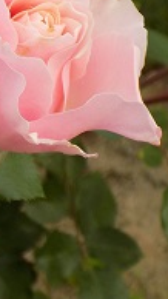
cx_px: -72
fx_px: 1260
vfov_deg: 13.5
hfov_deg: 7.5
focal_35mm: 159
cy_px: 55
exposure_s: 1/200
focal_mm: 10.5
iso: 80
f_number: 4
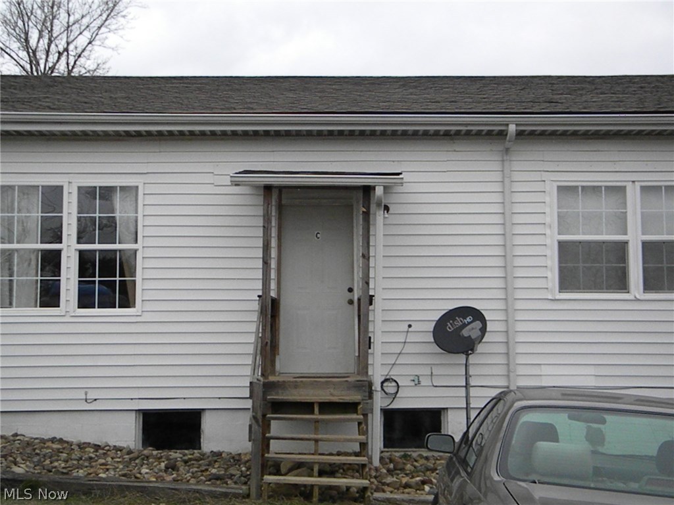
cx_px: 337
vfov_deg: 30.9
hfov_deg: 40.4
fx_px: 915
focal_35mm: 47
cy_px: 252
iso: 720
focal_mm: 8.6
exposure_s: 1/1000
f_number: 3.9
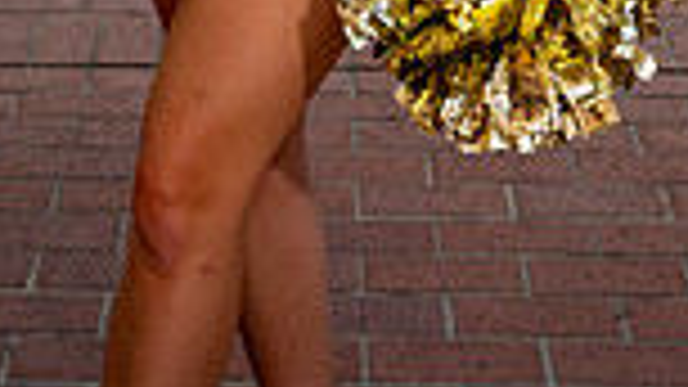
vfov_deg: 9.6
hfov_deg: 19.8
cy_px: -616
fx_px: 1970
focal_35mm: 108
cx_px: 272
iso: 250
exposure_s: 1/320
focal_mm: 35
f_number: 4.5
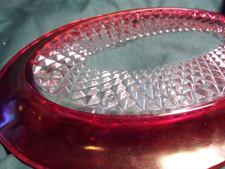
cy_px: 84
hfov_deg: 50.1
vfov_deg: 38.7
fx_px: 240
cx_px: 112
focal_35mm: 37
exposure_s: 1/30
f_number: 2.8
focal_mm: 5.6
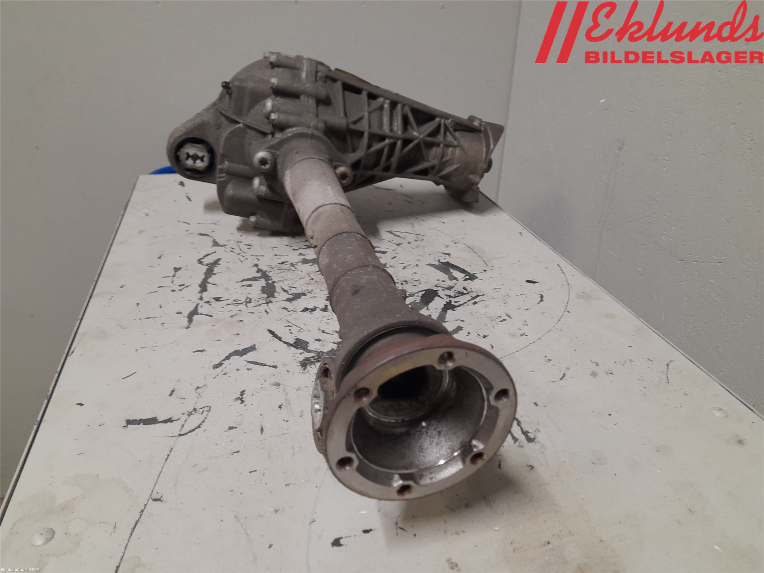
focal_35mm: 25
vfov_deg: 54.9
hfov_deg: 69.4
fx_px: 552
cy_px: 286
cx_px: 382
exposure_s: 1/50
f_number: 2
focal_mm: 4.6
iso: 200
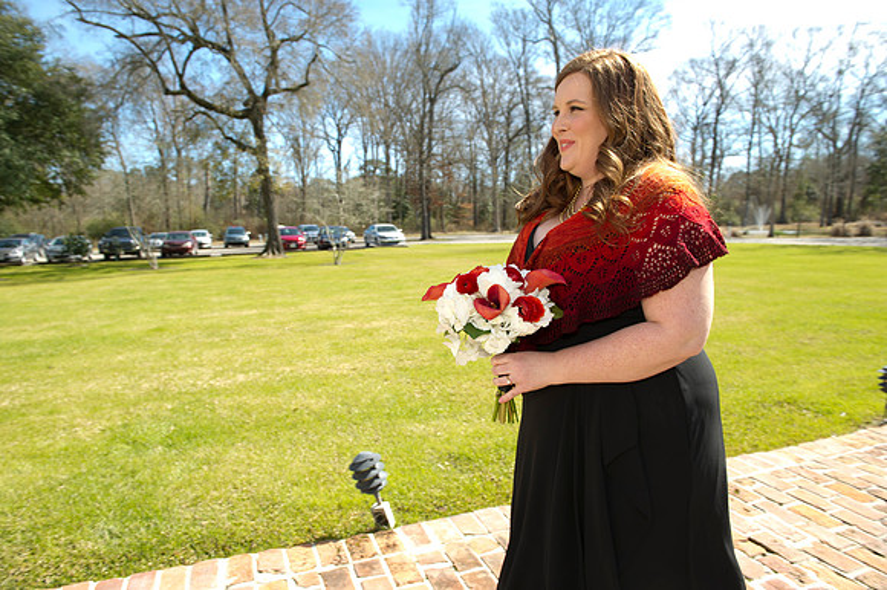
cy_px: 295
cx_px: 444
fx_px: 591
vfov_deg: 53.1
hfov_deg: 73.8
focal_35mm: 24
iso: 100
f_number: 5.6
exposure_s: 1/200
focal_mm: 24
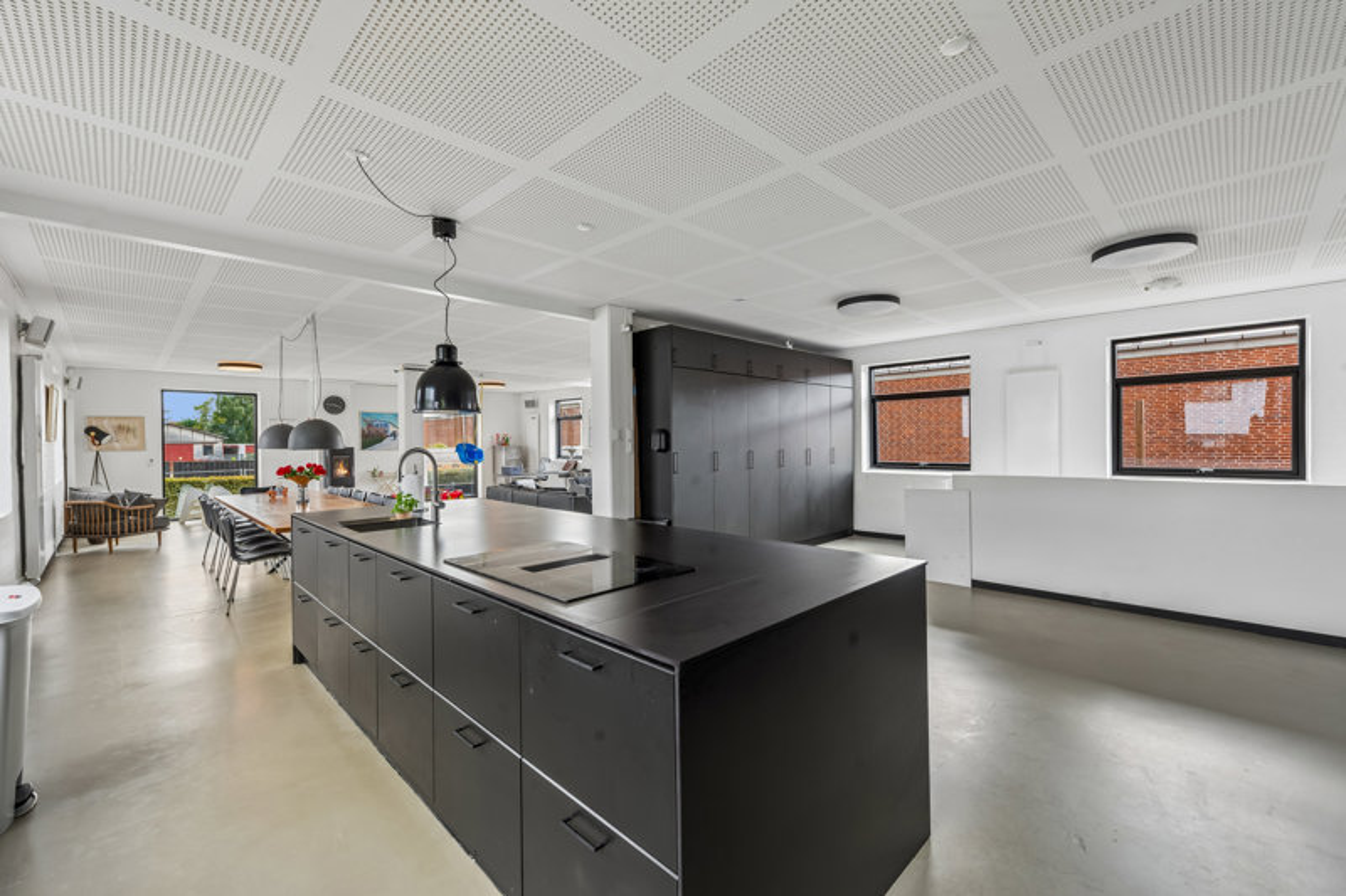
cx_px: 673
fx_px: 561
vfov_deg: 77.3
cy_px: 448
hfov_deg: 100.4
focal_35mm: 15
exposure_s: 1/6
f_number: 10
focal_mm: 15
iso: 200
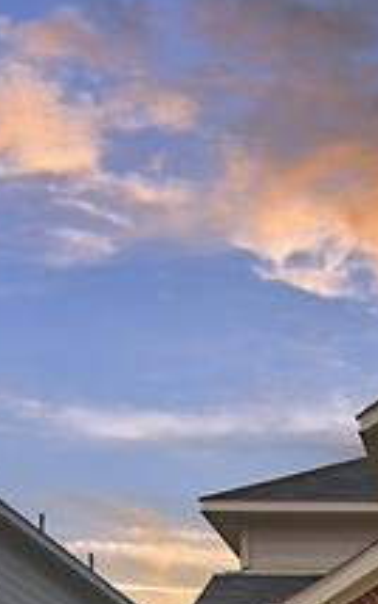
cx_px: 587
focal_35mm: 73
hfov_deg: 16.2
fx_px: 1202
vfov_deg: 22.6
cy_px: 929
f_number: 7.1
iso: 100
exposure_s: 1/500
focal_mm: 10
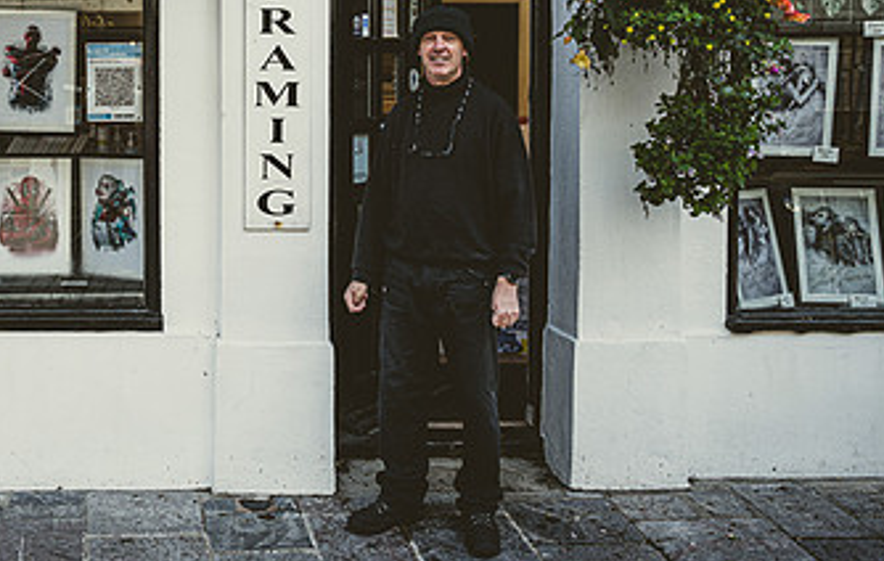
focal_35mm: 46
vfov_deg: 27.5
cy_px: 84
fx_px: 1113
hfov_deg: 41.3
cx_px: 164
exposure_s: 1/320
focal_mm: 24
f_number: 2.8
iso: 100
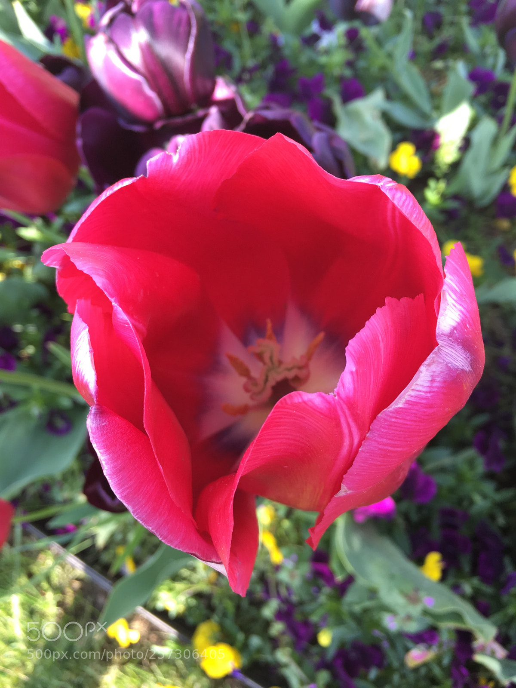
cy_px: 344
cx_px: 258
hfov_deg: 48.2
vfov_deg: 61.7
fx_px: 576
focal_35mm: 29
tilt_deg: -71.0
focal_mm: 4.15
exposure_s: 1/100
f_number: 2.2
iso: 25
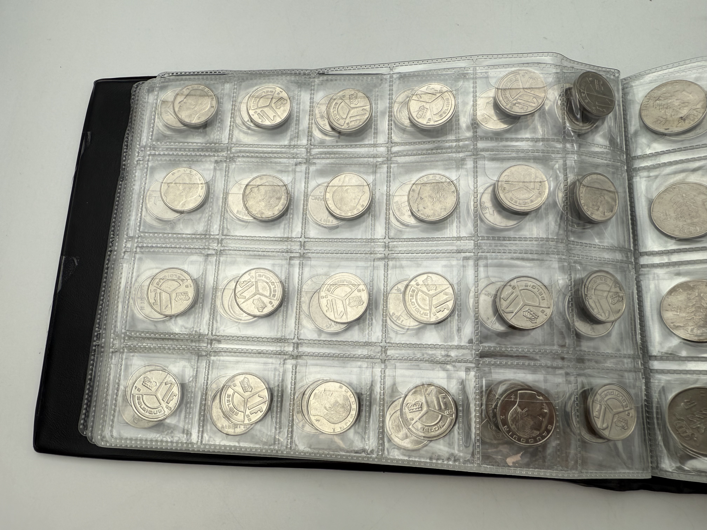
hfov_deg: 71.6
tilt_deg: -75.8
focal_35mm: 24
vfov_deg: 56.8
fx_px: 490
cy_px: 265
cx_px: 354
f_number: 2.2
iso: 40
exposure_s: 1/358
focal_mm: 2.22
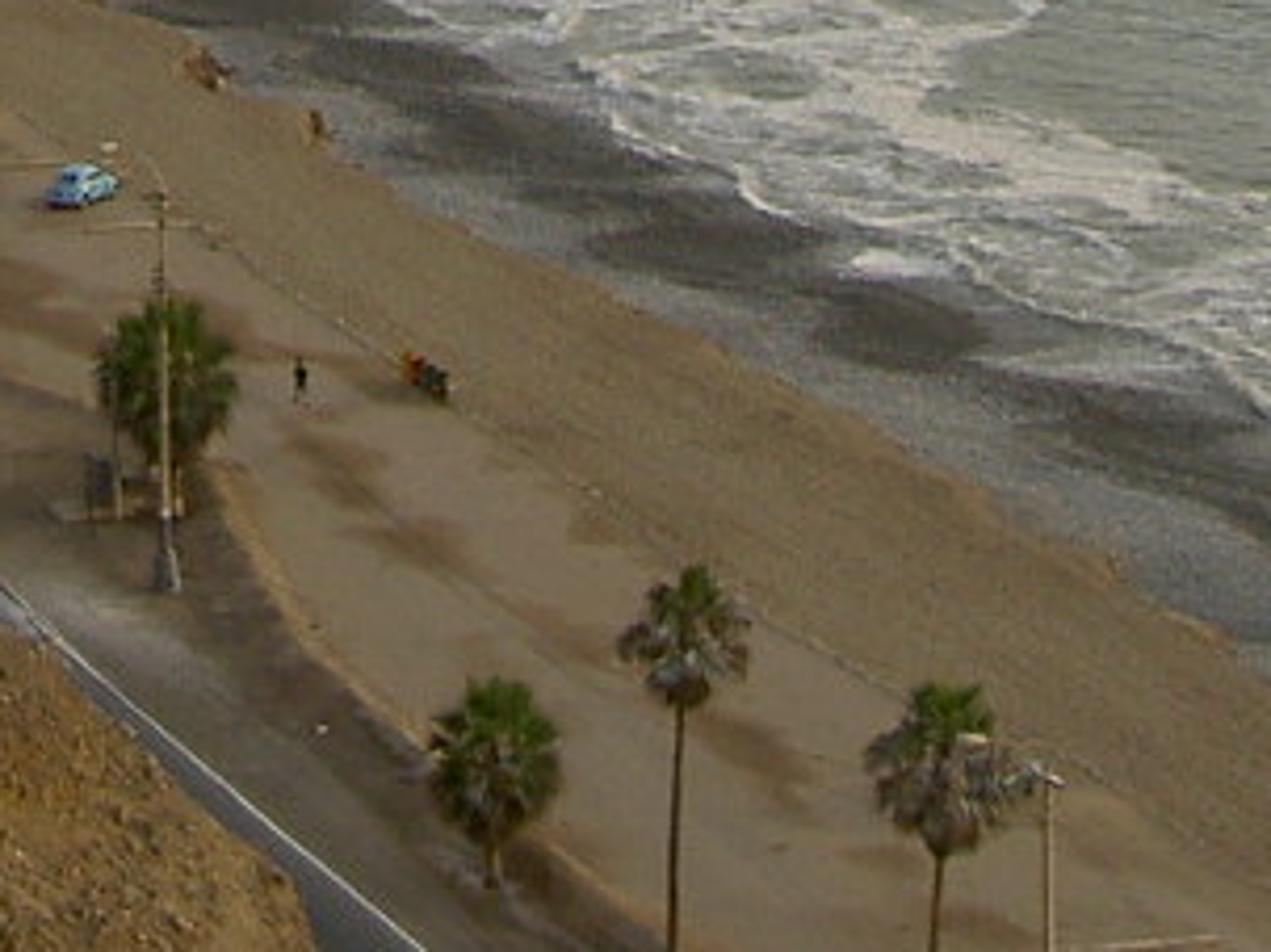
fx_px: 7561
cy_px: -1359
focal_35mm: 206
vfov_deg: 6.8
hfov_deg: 9.5
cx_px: -172
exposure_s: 1/125
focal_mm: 8
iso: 100
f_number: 4.7
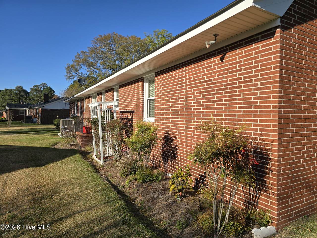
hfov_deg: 73.9
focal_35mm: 23
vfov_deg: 58.9
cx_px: 158
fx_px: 211
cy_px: 119
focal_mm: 6.3
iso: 12
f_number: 1.7
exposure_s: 1/696
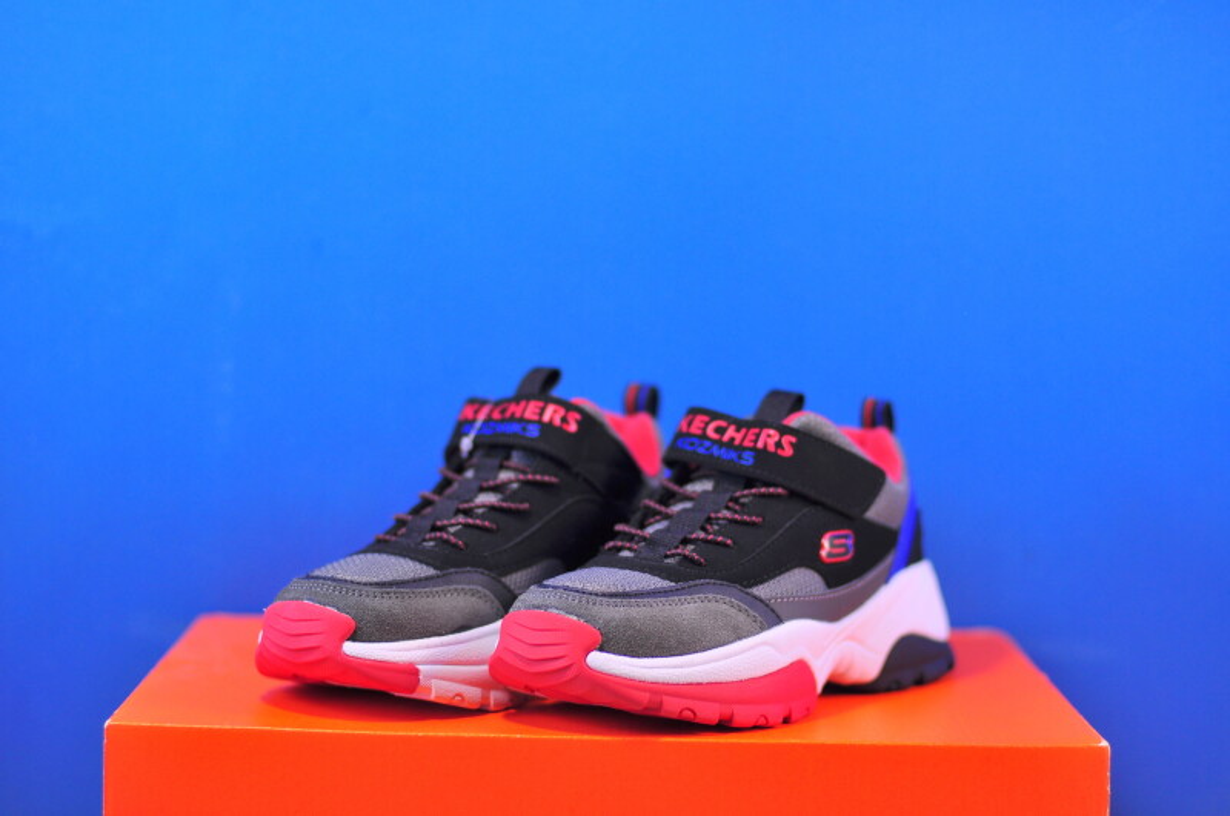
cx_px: 615
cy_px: 408
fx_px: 2559
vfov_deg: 18.1
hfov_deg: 27.0
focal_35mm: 75
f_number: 2
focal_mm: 50
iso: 250
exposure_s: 1/320
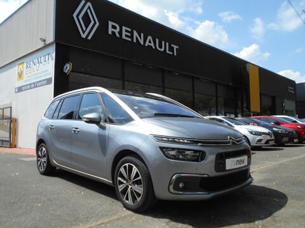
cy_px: 114
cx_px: 152
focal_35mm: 26
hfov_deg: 67.3
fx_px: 229
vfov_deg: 53.1
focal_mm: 4.6
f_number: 3.2
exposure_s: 1/800
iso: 80
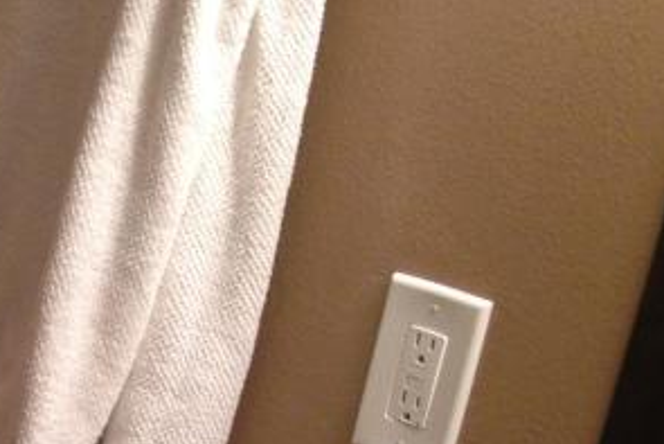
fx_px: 2196
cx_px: -394
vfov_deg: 11.1
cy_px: 683
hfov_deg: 15.6
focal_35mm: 119
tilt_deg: -26.8
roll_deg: -3.8
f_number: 2.4
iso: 80
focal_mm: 4.12
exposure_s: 1/20
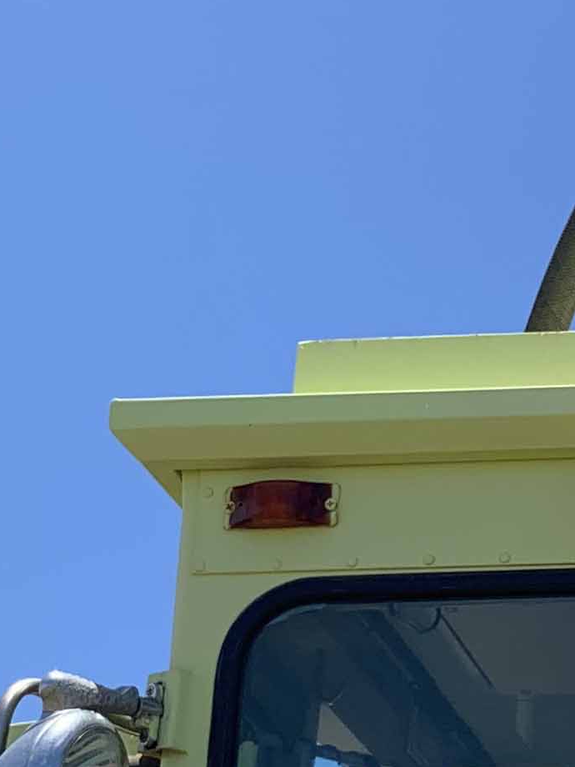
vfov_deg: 17.3
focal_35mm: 114
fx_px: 2525
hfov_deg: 12.3
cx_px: 882
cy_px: 383
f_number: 1.8
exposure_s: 1/1779
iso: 25
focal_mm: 4.25
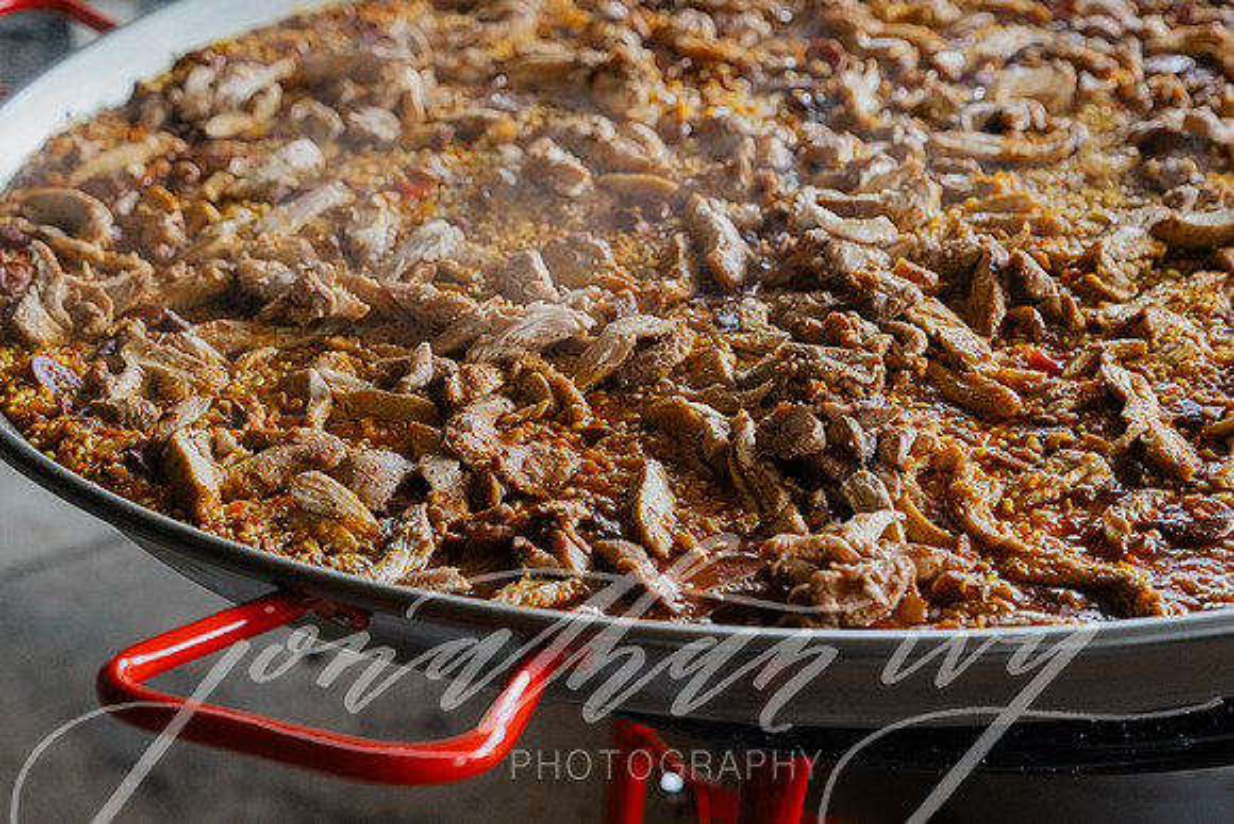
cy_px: 412
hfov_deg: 28.8
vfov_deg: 19.5
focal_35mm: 70
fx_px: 2400
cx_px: 617
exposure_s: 1/200
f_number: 5.6
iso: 1800
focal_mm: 70
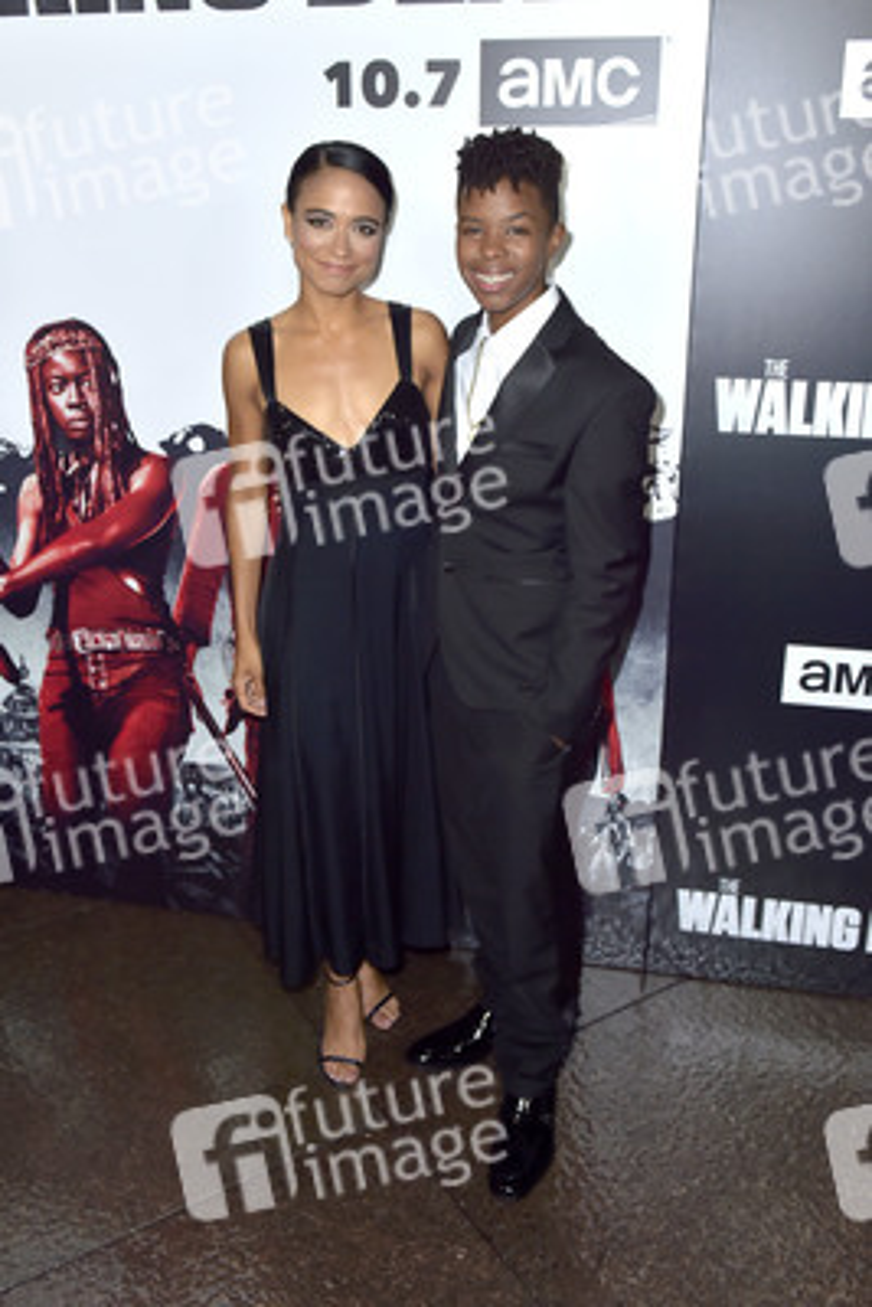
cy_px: 654
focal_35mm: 29
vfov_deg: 63.6
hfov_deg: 45.0
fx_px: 1053
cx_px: 436
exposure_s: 1/250
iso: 500
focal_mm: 29
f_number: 5.6
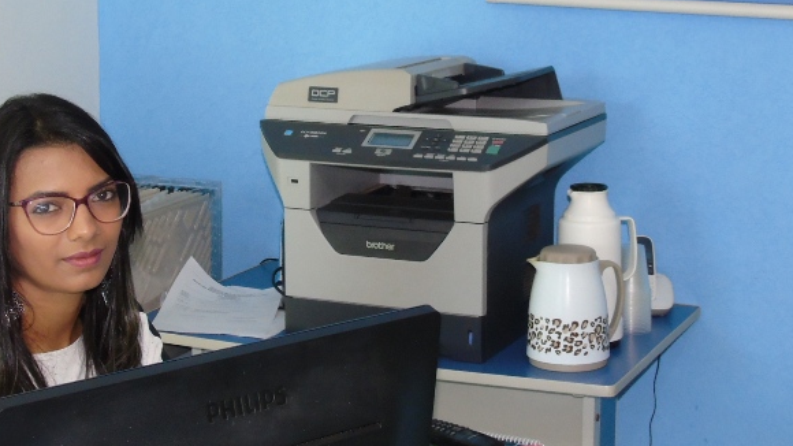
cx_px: 368
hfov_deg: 27.5
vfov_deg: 15.6
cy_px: 118
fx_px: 1619
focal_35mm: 77
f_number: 3.9
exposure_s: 1/50
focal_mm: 7.1
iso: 200
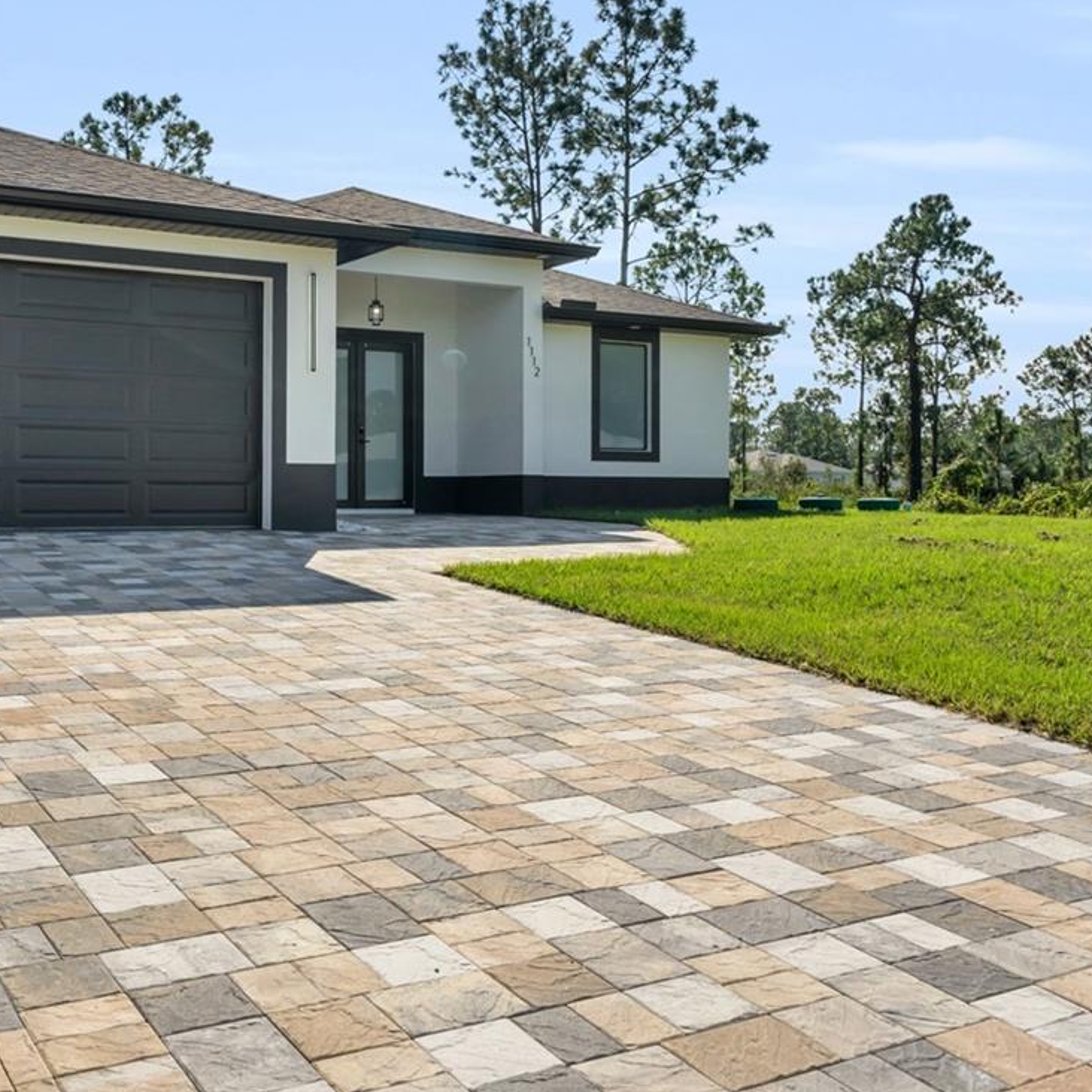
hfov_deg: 42.7
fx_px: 1392
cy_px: 506
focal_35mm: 39
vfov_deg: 42.8
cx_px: 458
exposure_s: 1/1000
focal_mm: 21
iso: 200
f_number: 9
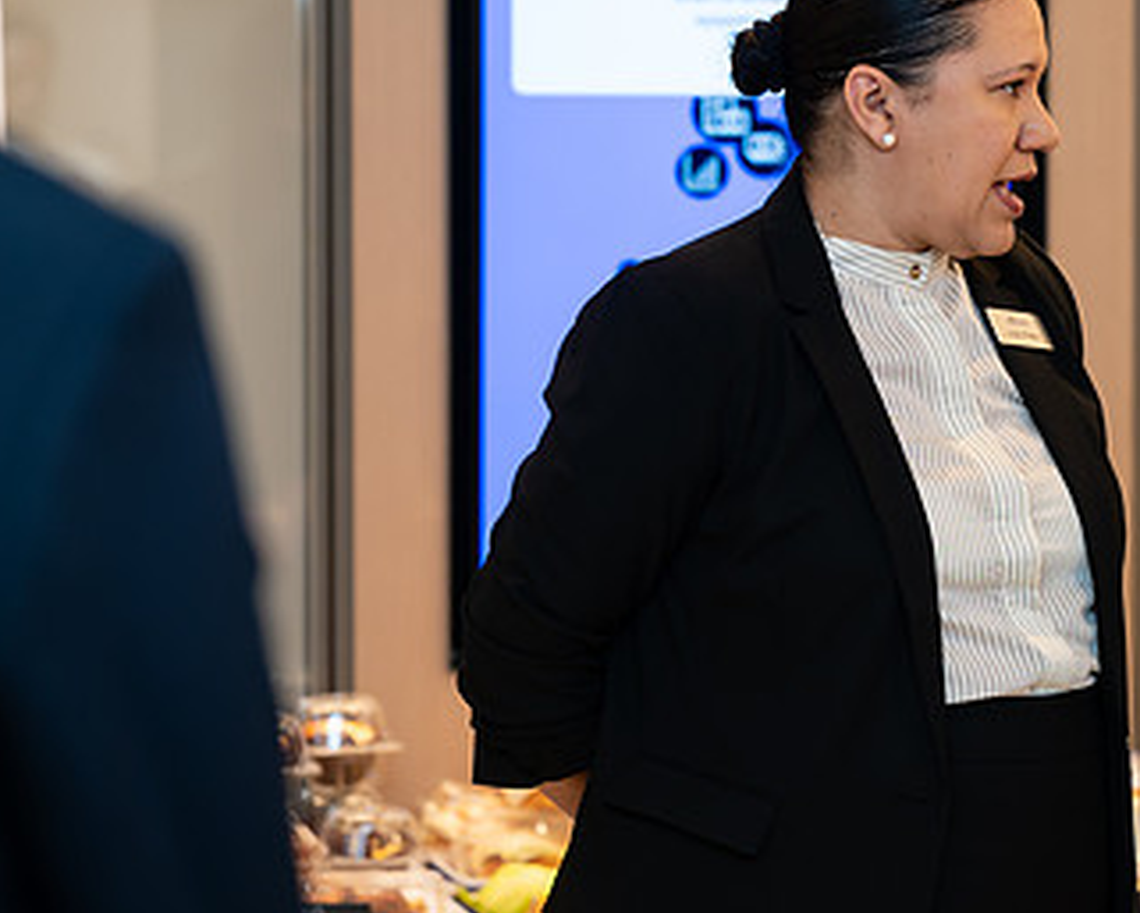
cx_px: 849
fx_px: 4961
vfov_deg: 10.5
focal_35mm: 147
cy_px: 270
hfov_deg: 13.1
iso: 400
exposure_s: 1/160
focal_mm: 84
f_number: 3.2
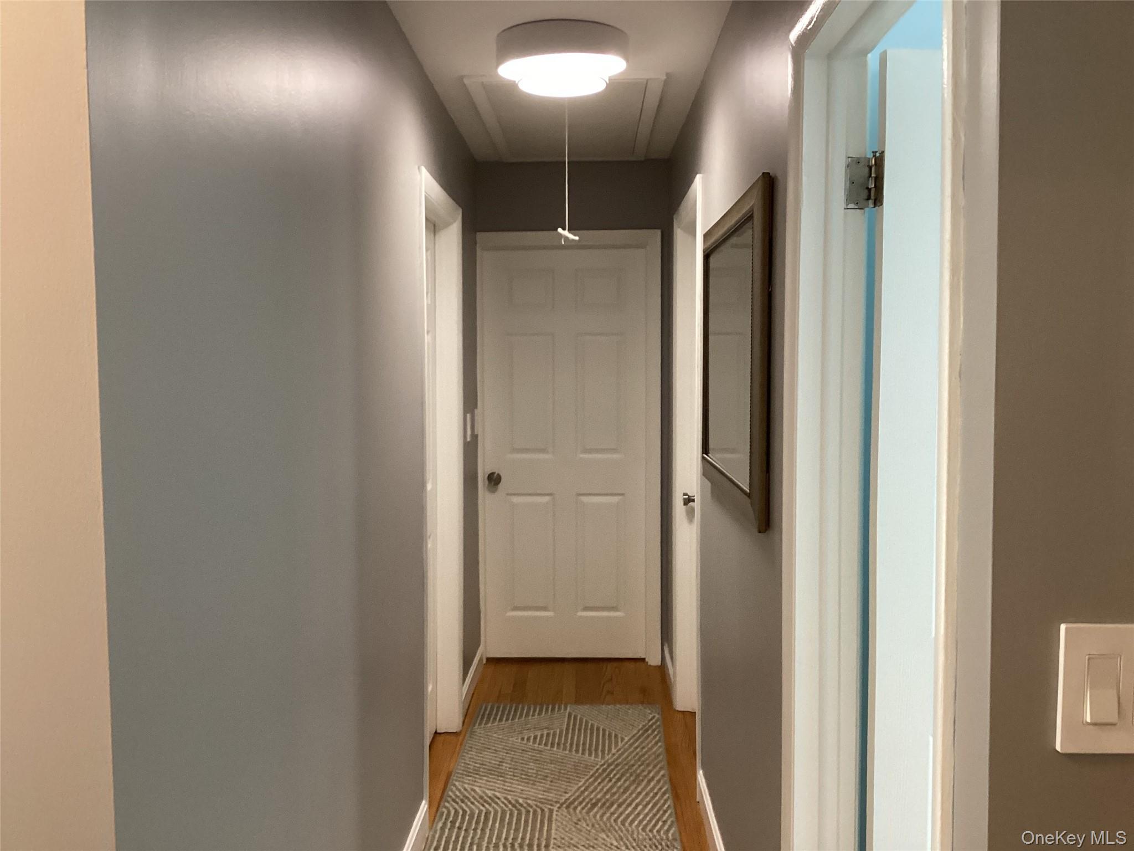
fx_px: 1016
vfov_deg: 45.4
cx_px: 567
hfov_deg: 58.4
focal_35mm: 31
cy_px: 426
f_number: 2.4
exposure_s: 1/60
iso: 320
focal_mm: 3.3
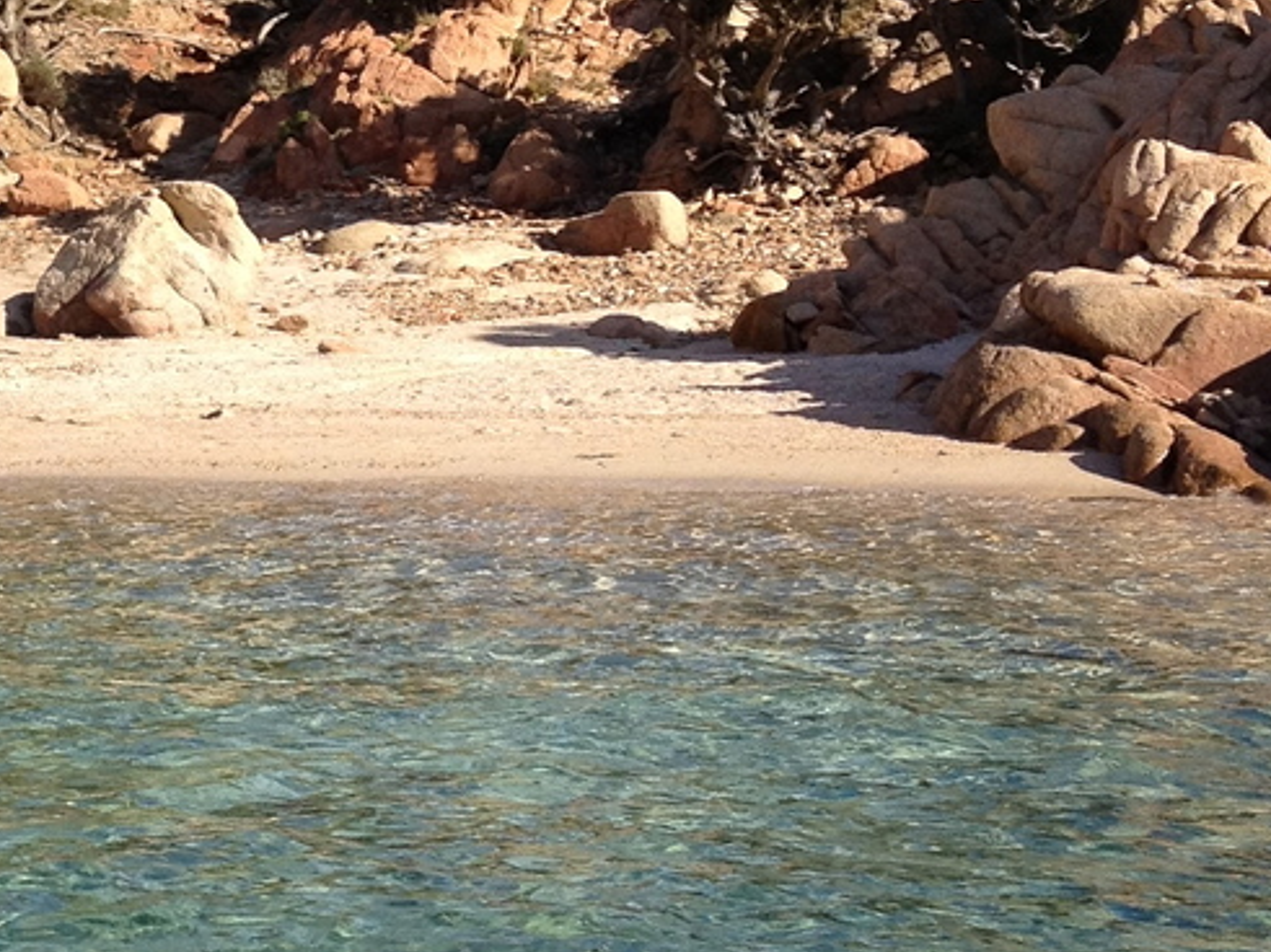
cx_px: -122
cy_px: 287
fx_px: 4185
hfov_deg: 16.7
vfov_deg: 13.0
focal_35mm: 114
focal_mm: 4.28
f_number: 2.4
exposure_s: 1/1534
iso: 64
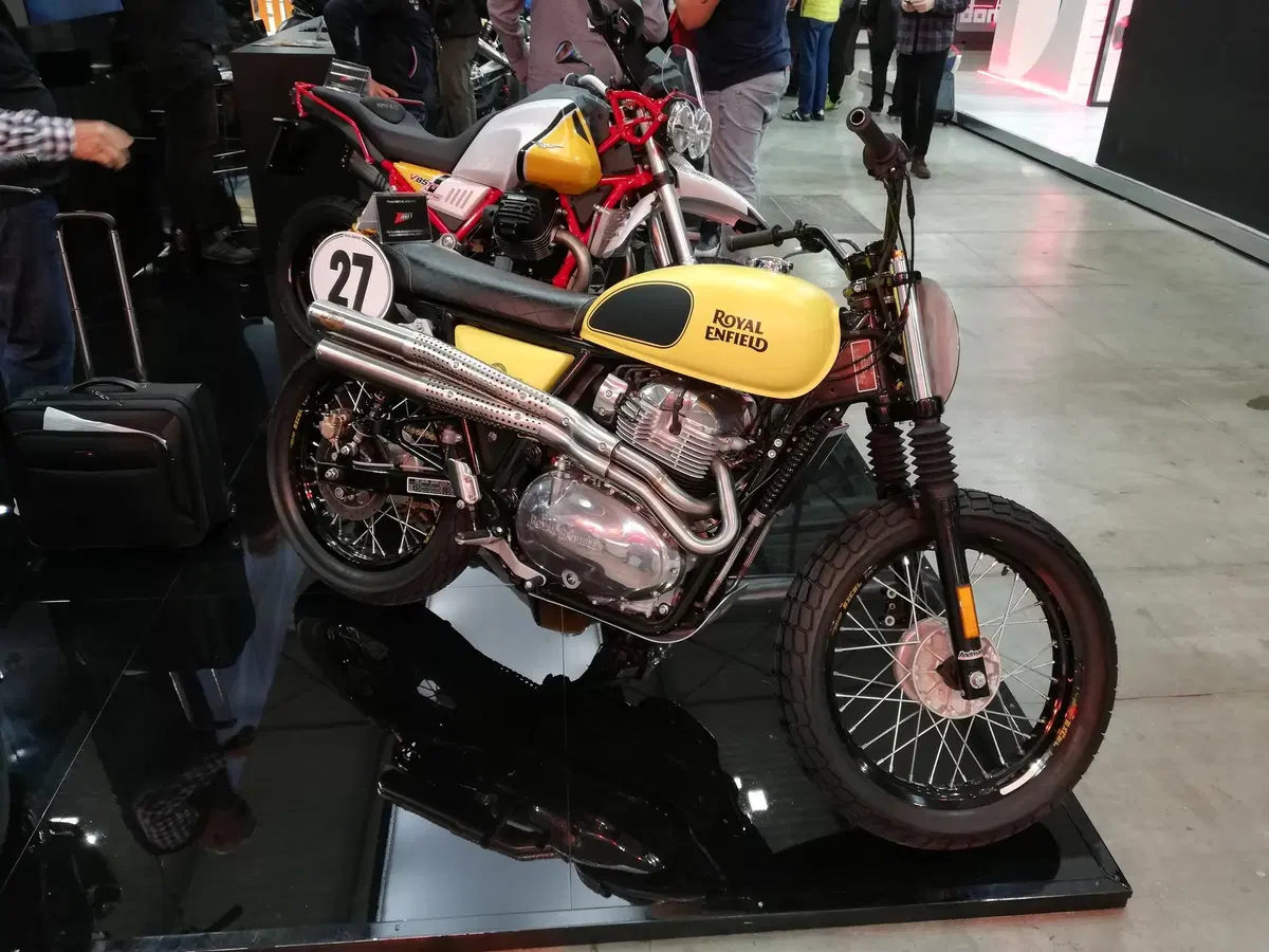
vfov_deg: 53.1
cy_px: 476
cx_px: 634
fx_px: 953
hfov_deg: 67.3
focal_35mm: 26
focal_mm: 3.81
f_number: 2.2
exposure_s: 1/33.3
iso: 250
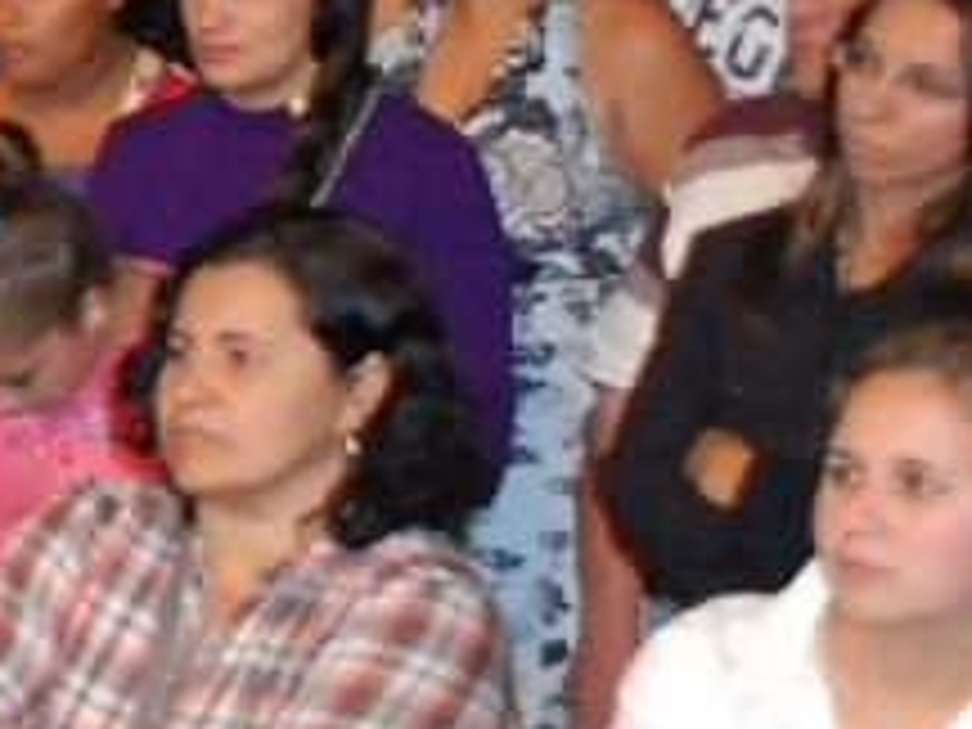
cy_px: 457
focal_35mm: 192
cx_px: -1197
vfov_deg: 7.7
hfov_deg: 9.4
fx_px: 5391
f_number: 5
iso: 1600
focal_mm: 28
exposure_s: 1/80
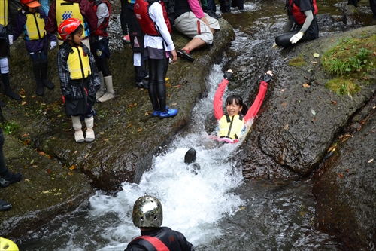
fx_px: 752
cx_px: 188
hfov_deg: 28.1
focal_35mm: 72
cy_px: 126
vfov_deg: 18.9
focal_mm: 48
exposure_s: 1/500
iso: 1000
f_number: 5.3
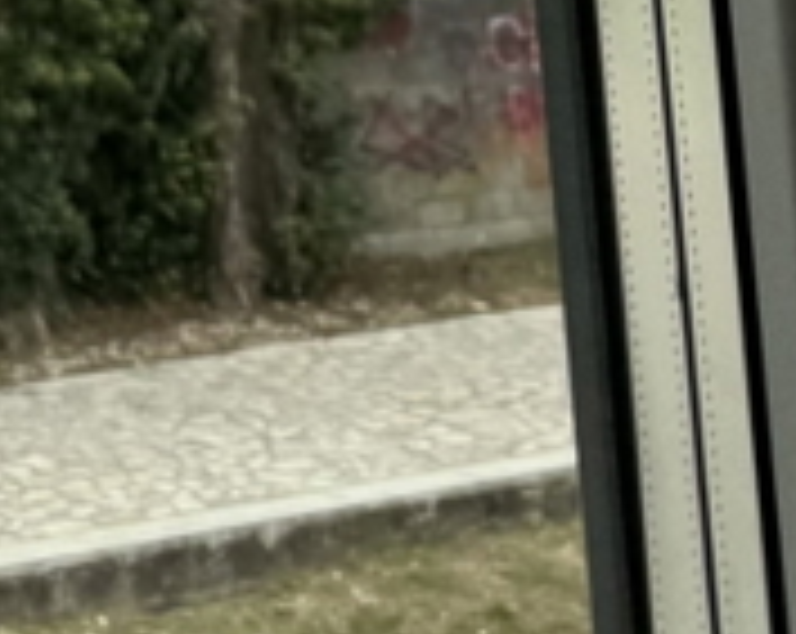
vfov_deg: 8.6
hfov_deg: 11.5
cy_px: -1039
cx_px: -504
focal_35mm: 159
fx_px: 3740
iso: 80
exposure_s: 1/2710
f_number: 1.78
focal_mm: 6.76
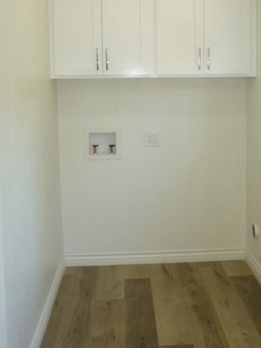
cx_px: 154
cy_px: 118
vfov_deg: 41.6
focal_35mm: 45
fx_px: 452
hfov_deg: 32.1
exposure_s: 1/200
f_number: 3.3
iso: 400
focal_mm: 5.2
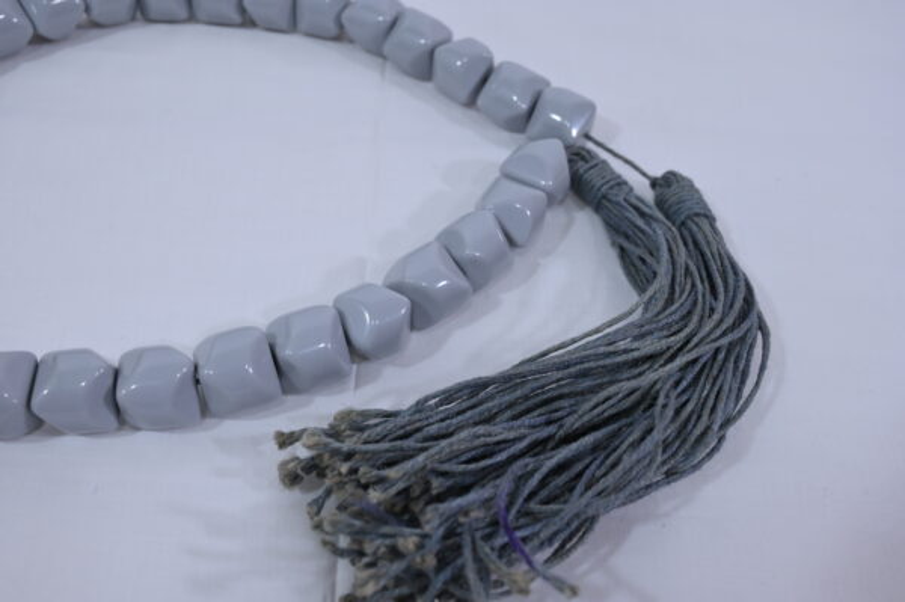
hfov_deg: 53.2
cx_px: 452
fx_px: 904
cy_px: 301
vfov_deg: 36.8
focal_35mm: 36
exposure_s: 1/125
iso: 400
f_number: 6.3
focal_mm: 36
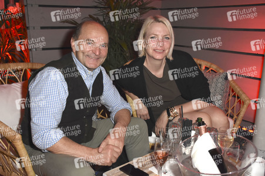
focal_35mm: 36
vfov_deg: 36.8
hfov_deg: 53.2
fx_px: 265
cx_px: 132
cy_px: 88
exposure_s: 1/160
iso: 1600
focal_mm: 24
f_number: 4.5
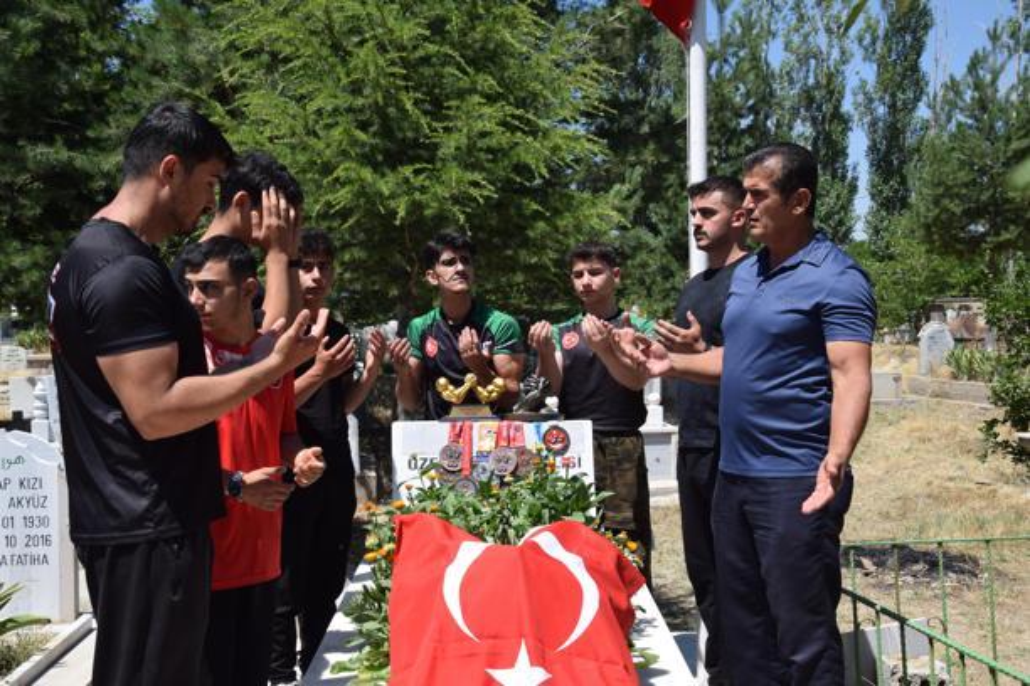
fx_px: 1330
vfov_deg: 28.9
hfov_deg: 42.3
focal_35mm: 46
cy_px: 343
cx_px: 515
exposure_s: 1/320
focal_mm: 31
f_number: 9
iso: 200
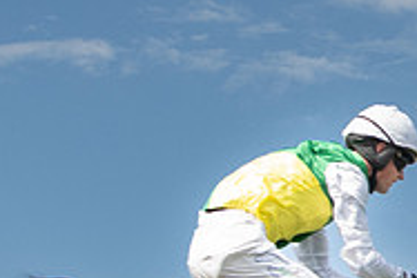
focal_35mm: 146
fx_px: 1692
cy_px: 217
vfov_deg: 9.4
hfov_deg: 13.4
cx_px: 584
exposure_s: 1/1100
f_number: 8
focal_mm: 20
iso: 800
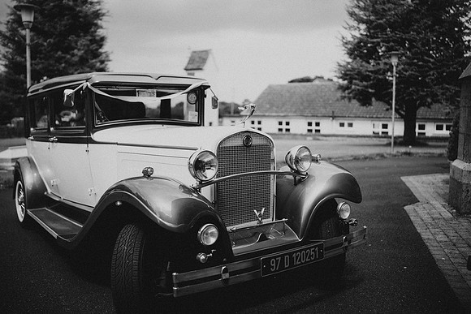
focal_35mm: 35
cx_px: 236
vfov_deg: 37.9
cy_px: 157
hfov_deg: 54.4
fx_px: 458
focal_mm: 35
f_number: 1.4
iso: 100
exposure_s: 1/4000
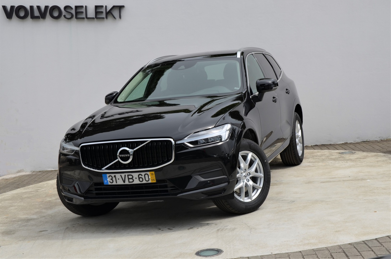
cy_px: 130
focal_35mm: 60
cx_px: 196
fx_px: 650
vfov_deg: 22.5
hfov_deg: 33.5
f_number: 8
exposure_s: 1/250
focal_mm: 40
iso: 100
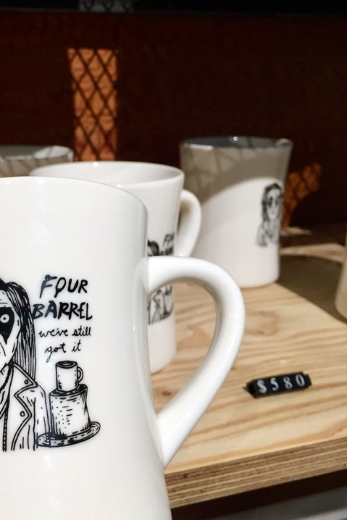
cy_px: 253
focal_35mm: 42
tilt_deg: -16.0
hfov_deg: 31.2
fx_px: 607
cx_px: 79
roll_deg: +0.2
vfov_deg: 46.4
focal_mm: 4.15
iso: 32
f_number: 2.2
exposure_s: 1/40
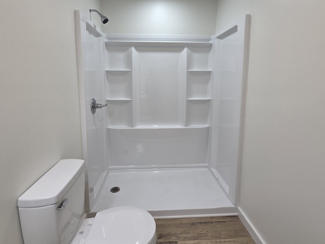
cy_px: 101
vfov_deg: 74.1
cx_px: 160
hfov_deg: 91.0
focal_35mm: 17
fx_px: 160
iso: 100
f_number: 2.2
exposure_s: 1/120
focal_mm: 2.2
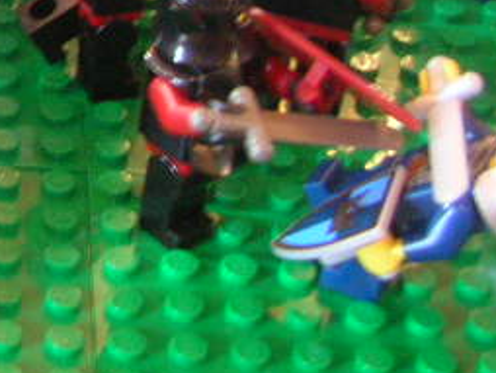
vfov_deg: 10.0
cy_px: -271
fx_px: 2022
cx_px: -478
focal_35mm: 141
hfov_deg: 12.4
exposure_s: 1/4.6
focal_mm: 5.8
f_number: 2.8
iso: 136
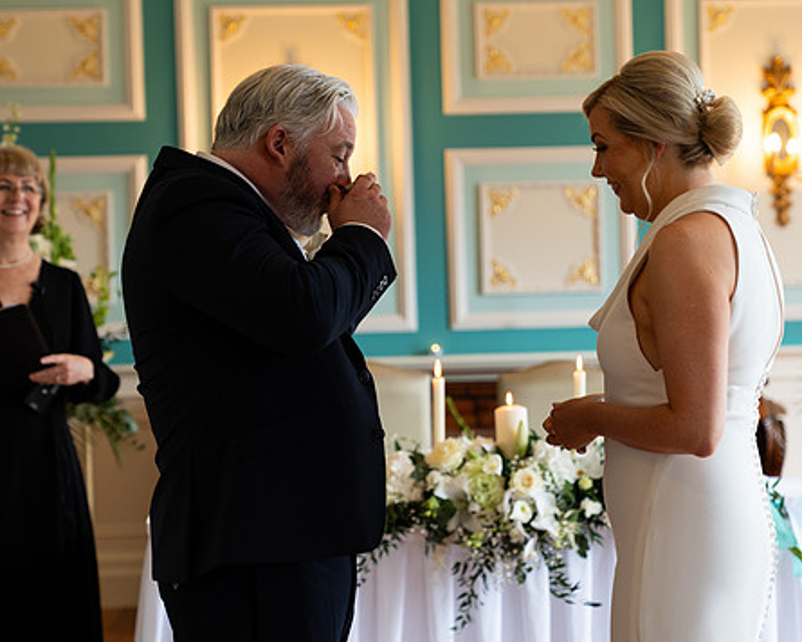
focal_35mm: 77
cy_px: 307
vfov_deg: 19.9
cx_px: 460
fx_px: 1828
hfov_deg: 24.7
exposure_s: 1/160
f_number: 2.8
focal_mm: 63
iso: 640
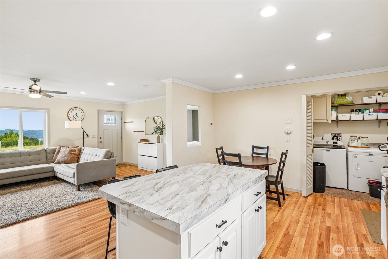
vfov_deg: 73.7
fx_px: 172
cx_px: 194
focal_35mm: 16
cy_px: 130
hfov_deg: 96.7
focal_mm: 16
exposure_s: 1/25
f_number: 8
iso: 400
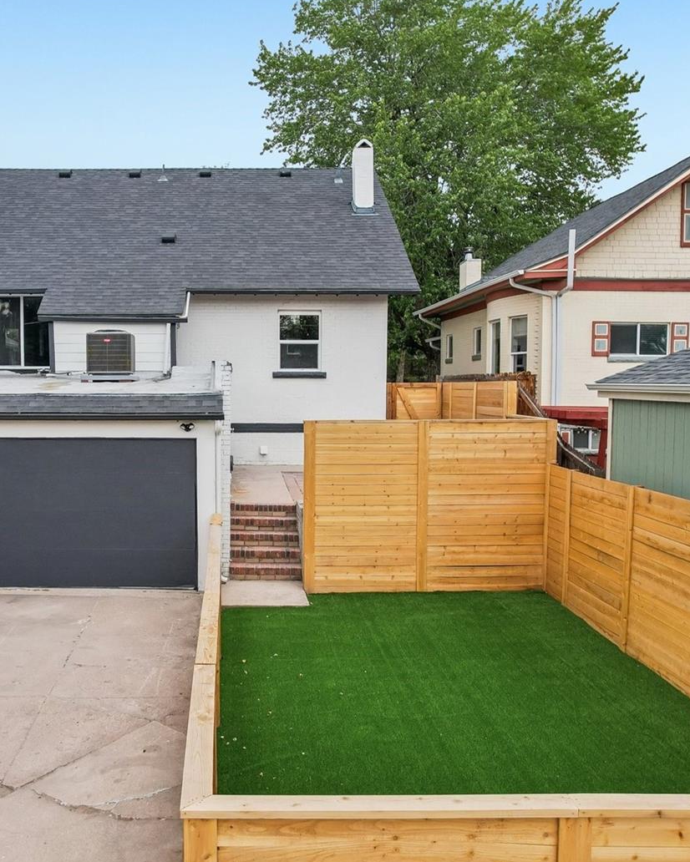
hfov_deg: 45.1
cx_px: 226
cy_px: 437
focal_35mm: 32
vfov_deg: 55.7
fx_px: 817
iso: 150
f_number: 2.8
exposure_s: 1/350
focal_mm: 8.4
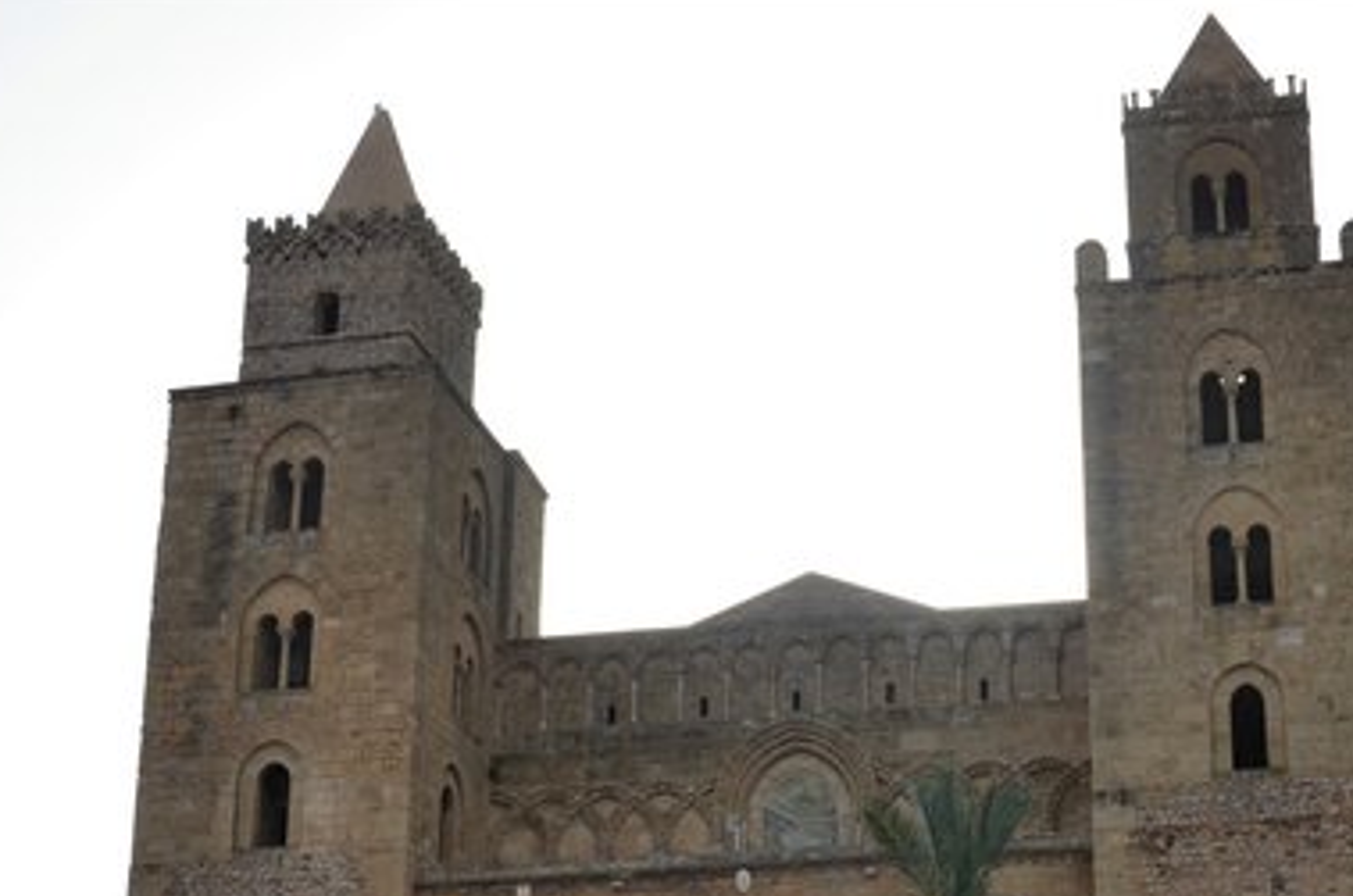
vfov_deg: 22.6
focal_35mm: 57
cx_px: 1032
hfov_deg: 34.3
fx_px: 2138
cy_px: 925
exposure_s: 1/125
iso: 250
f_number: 9
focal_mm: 18
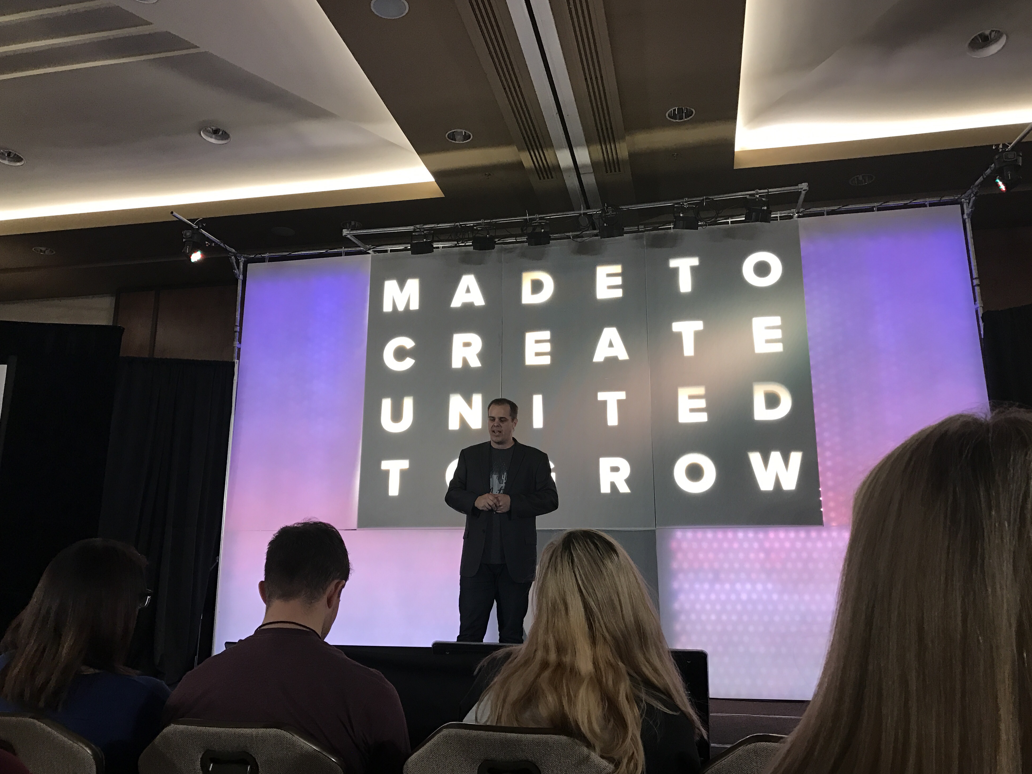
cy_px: 392
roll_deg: -0.4
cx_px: 507
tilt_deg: +13.4
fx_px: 865
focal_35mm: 29
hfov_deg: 61.7
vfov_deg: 48.2
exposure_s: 1/30
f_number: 1.8
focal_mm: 3.99
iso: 40
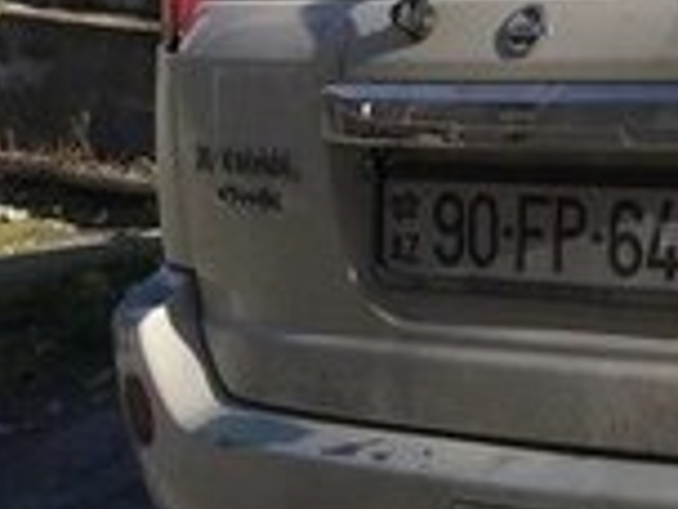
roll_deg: +0.2
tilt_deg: -9.3
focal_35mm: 126
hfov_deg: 14.3
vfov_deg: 11.8
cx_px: 1115
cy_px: 288
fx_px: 2468
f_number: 2.2
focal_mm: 4.15
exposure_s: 1/1414
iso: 32
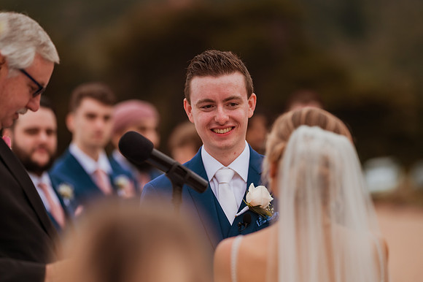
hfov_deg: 15.2
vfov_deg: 10.1
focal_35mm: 135
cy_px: 141
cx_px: 212
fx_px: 1585
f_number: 1.8
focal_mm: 135
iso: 500
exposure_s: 1/2500
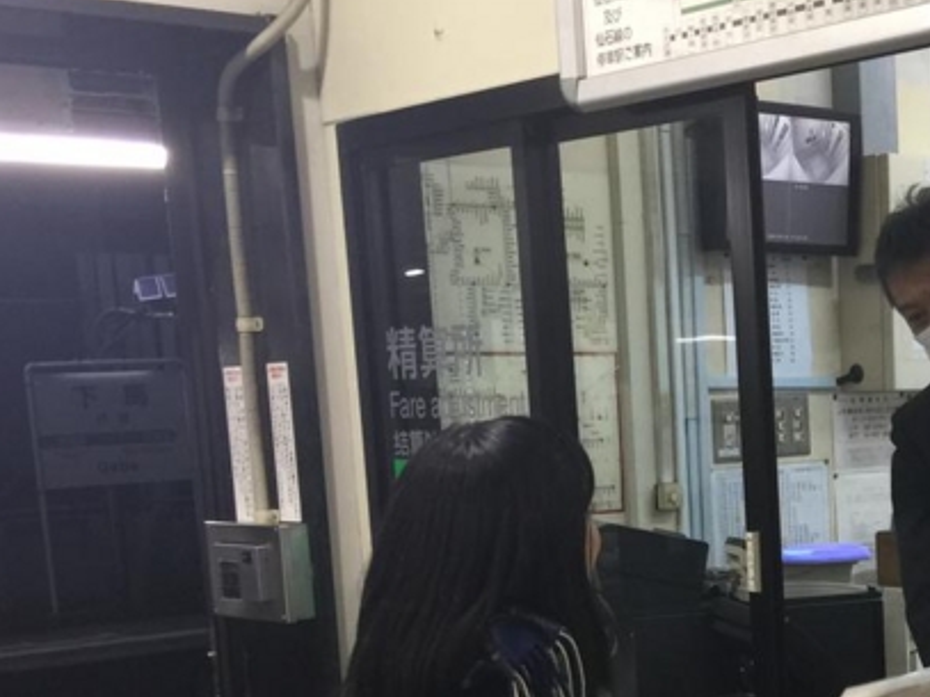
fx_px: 1961
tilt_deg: -9.2
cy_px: 697
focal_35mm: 73
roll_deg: +1.5
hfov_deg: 25.2
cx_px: 957
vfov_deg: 19.6
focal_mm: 4.15
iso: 50
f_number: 2.2
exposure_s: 1/15
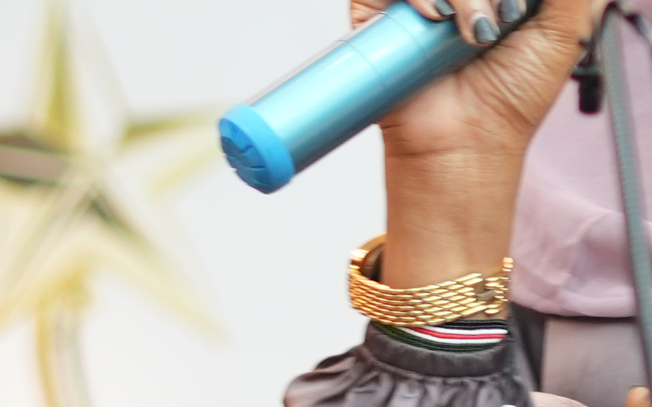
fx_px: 6611
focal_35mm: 372
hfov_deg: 5.6
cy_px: 67
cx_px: 1190
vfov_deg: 3.5
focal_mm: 50
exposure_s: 1/50
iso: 640
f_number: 2
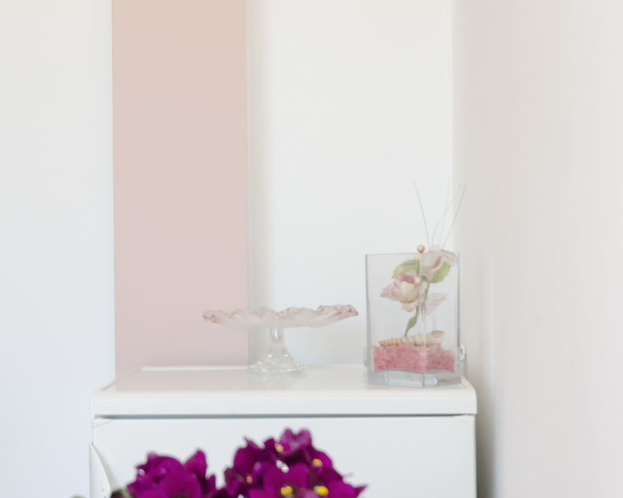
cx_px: -21
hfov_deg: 19.3
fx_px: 1770
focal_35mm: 96
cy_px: 303
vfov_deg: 16.0
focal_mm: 20
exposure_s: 1/25
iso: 500
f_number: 7.1
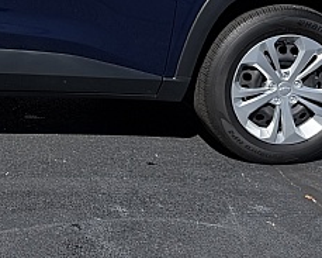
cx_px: -75
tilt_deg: -1.3
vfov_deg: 17.3
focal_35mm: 82
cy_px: -99
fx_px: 781
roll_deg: -0.4
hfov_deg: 21.5
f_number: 1.78
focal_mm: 6.76
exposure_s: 1/6173
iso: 80
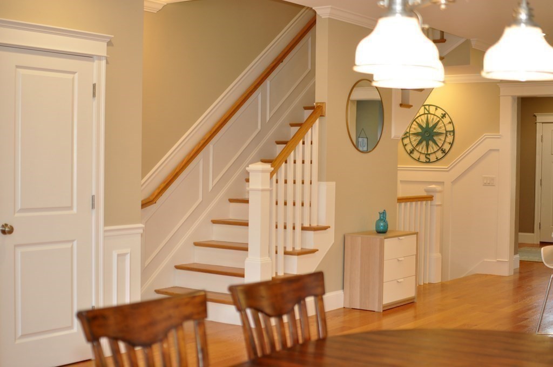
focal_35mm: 52
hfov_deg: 37.9
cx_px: 276
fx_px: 805
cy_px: 184
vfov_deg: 25.7
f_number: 2.5
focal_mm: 35
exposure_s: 1/100
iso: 320
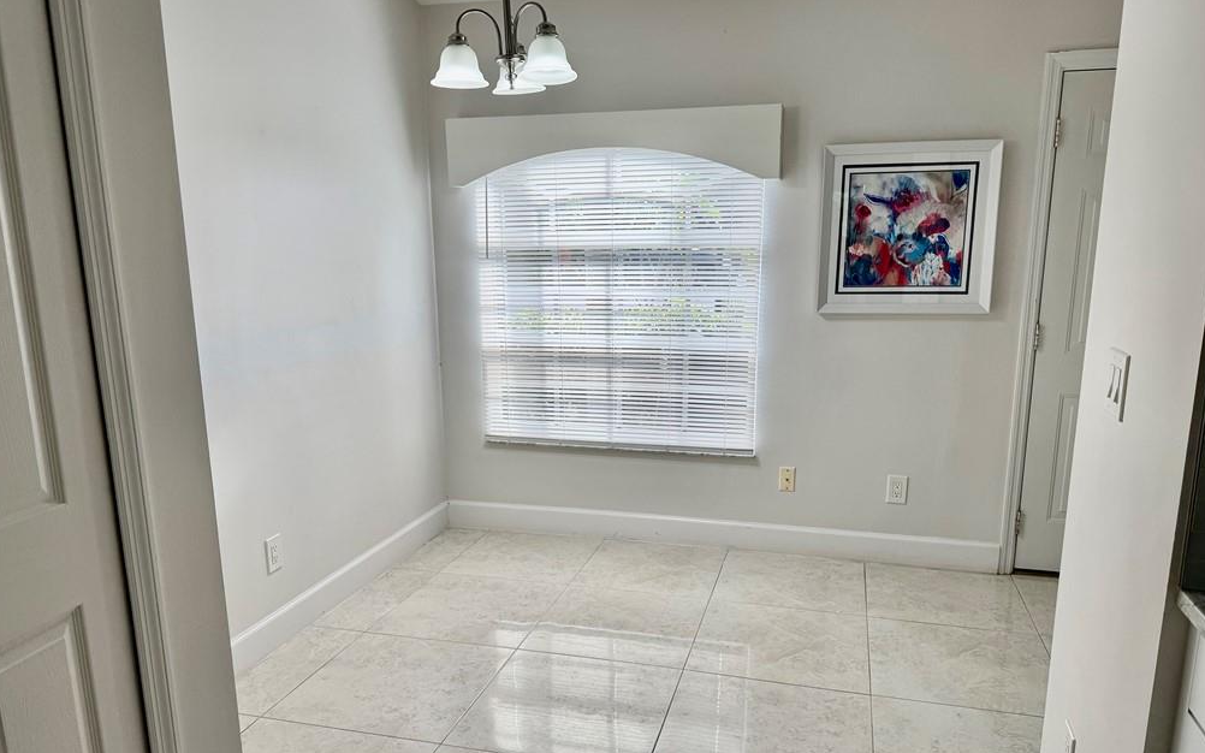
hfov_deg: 70.4
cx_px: 604
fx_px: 854
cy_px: 419
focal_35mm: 26
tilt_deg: -13.1
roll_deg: +0.9
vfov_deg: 47.5
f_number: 1.78
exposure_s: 1/218
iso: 80
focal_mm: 6.76
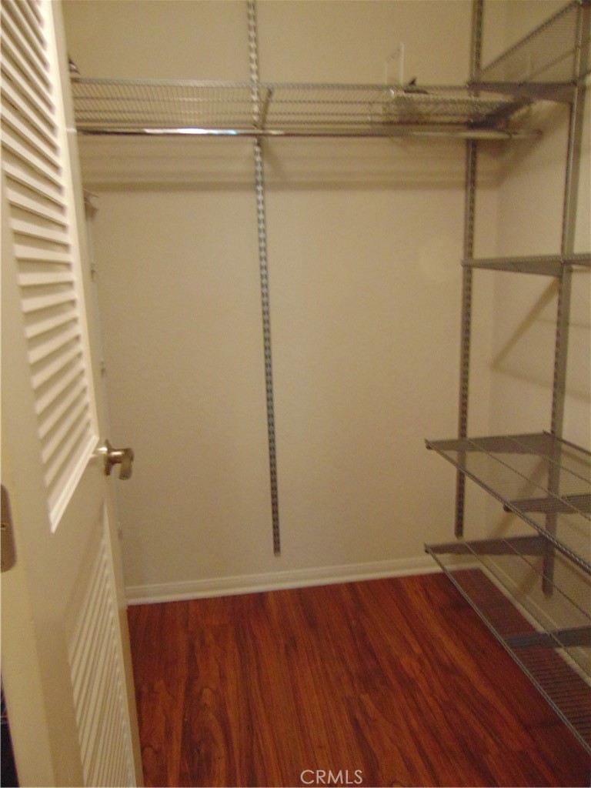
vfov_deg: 69.4
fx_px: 569
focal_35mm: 25
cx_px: 296
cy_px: 394
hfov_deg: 54.9
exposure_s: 1/15
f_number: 3
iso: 400
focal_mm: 4.5
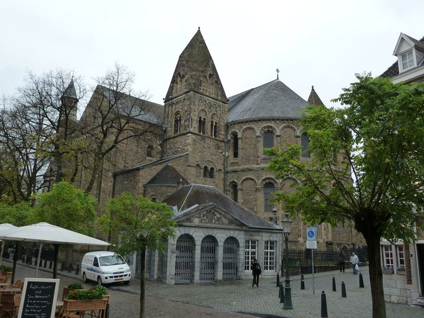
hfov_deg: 60.0
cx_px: 212
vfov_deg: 46.8
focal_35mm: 30
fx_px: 367
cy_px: 159
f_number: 3.4
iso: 125
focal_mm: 5
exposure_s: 1/100
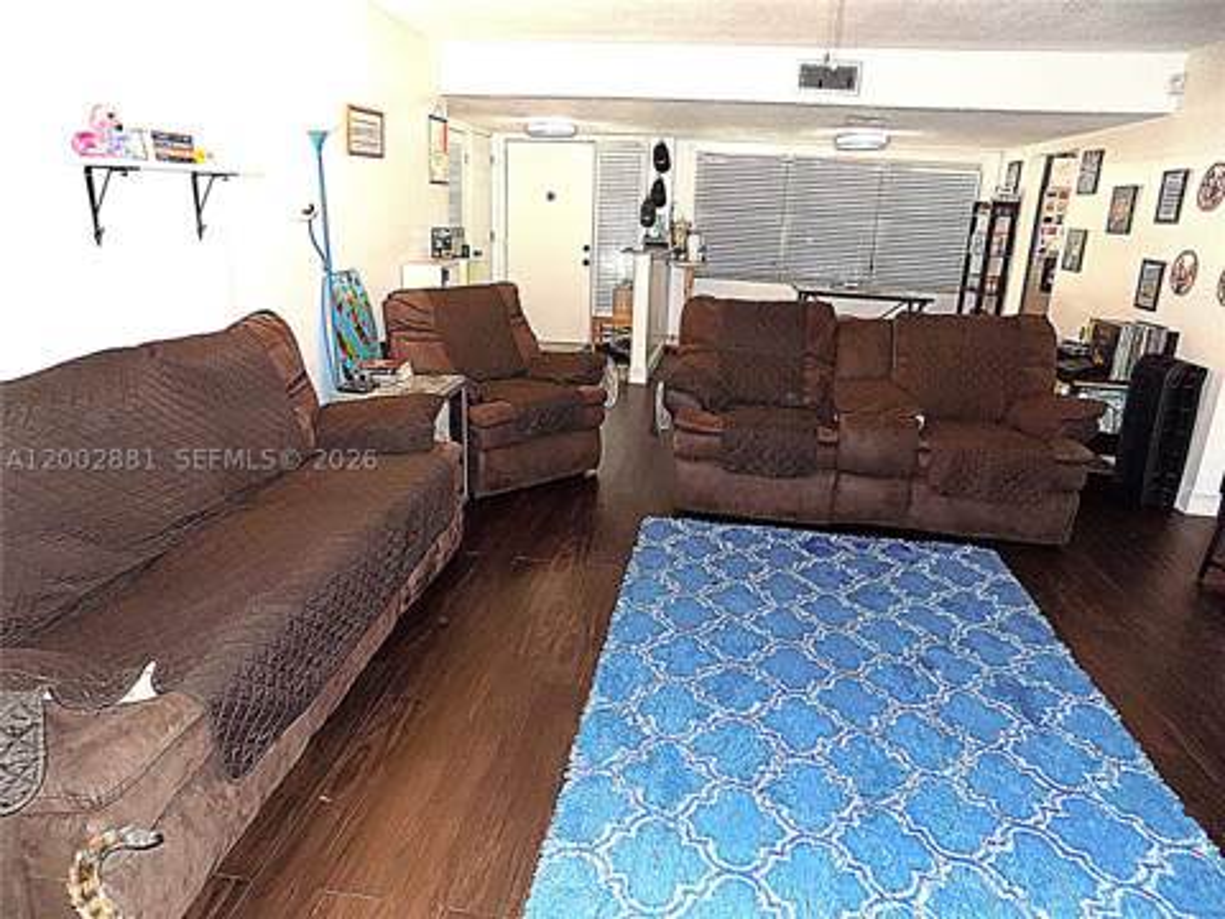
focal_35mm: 23
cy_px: 460
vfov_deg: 58.9
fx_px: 814
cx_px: 612
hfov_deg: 73.9
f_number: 3.1
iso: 280
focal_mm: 4
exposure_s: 1/30
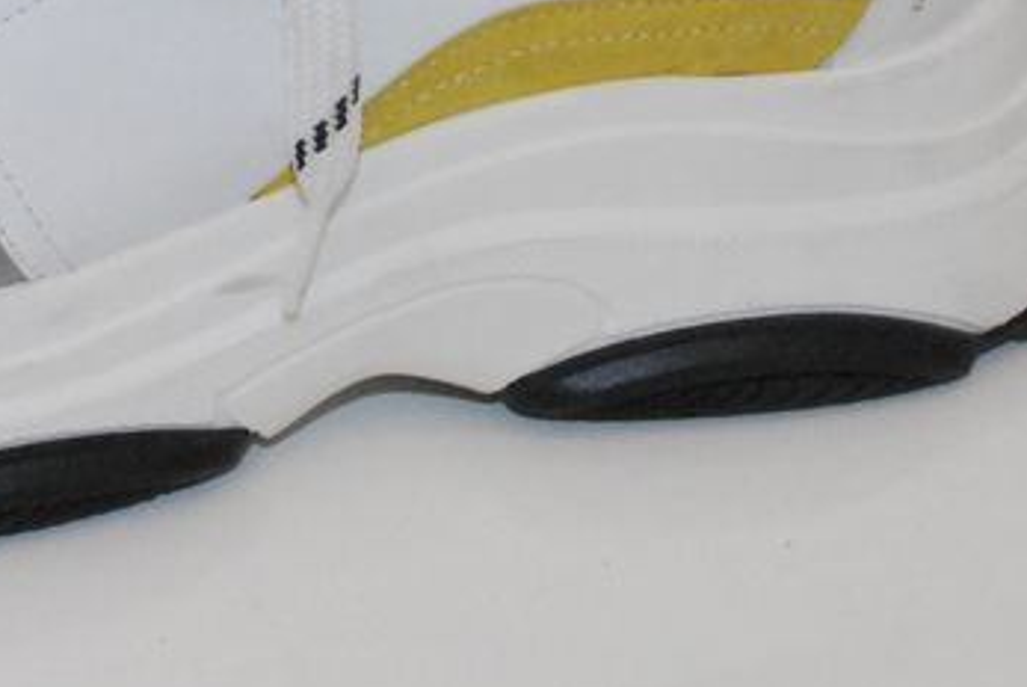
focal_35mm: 124
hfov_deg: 16.4
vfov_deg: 10.8
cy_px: -219
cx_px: 191
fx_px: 3540
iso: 1600
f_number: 20
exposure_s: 1/200
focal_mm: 24
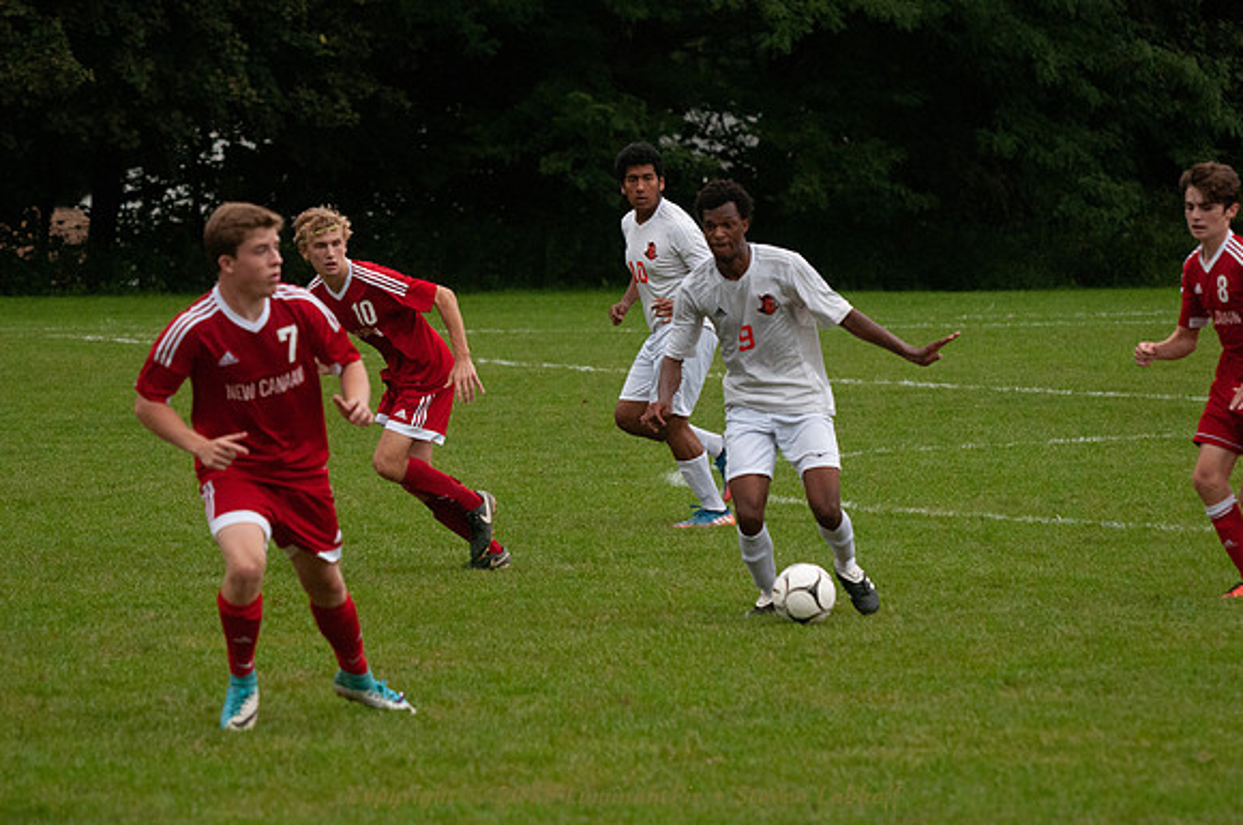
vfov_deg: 4.7
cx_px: 622
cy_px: 412
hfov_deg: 7.1
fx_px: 10085
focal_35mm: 292
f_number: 6
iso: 1600
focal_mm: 195
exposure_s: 1/800
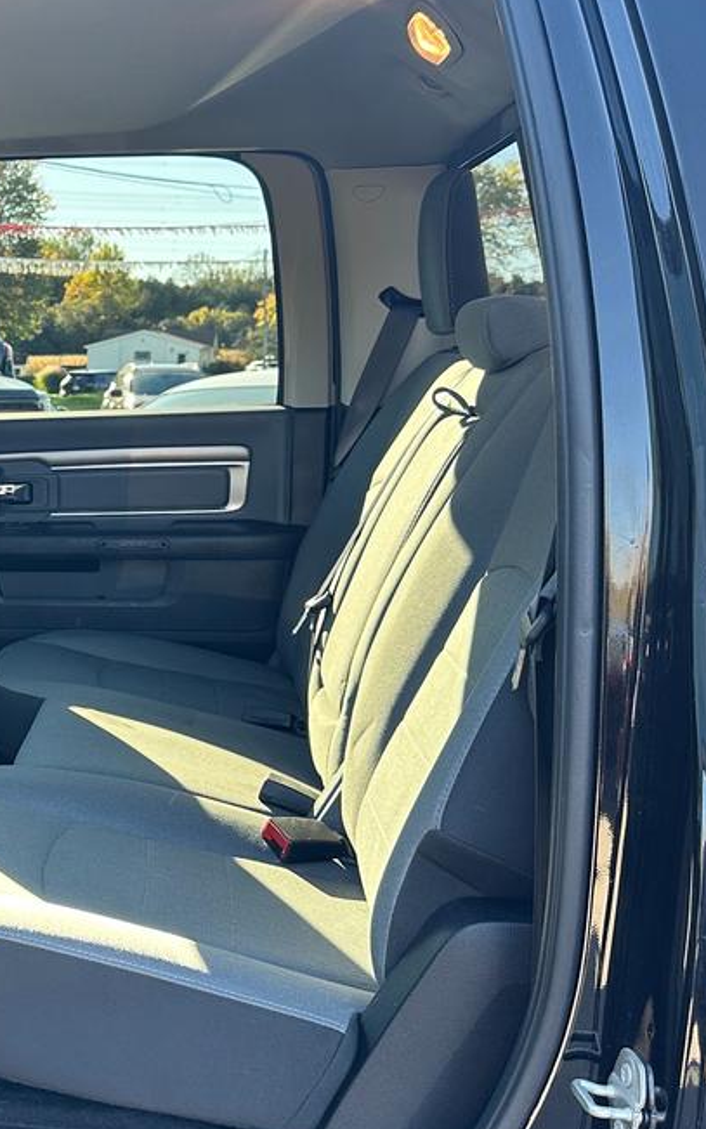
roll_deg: -0.7
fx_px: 1539
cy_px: 617
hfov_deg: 23.9
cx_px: -106
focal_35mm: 50
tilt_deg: -8.4
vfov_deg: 40.3
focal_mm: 6.86
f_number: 1.78
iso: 80
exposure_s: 1/171
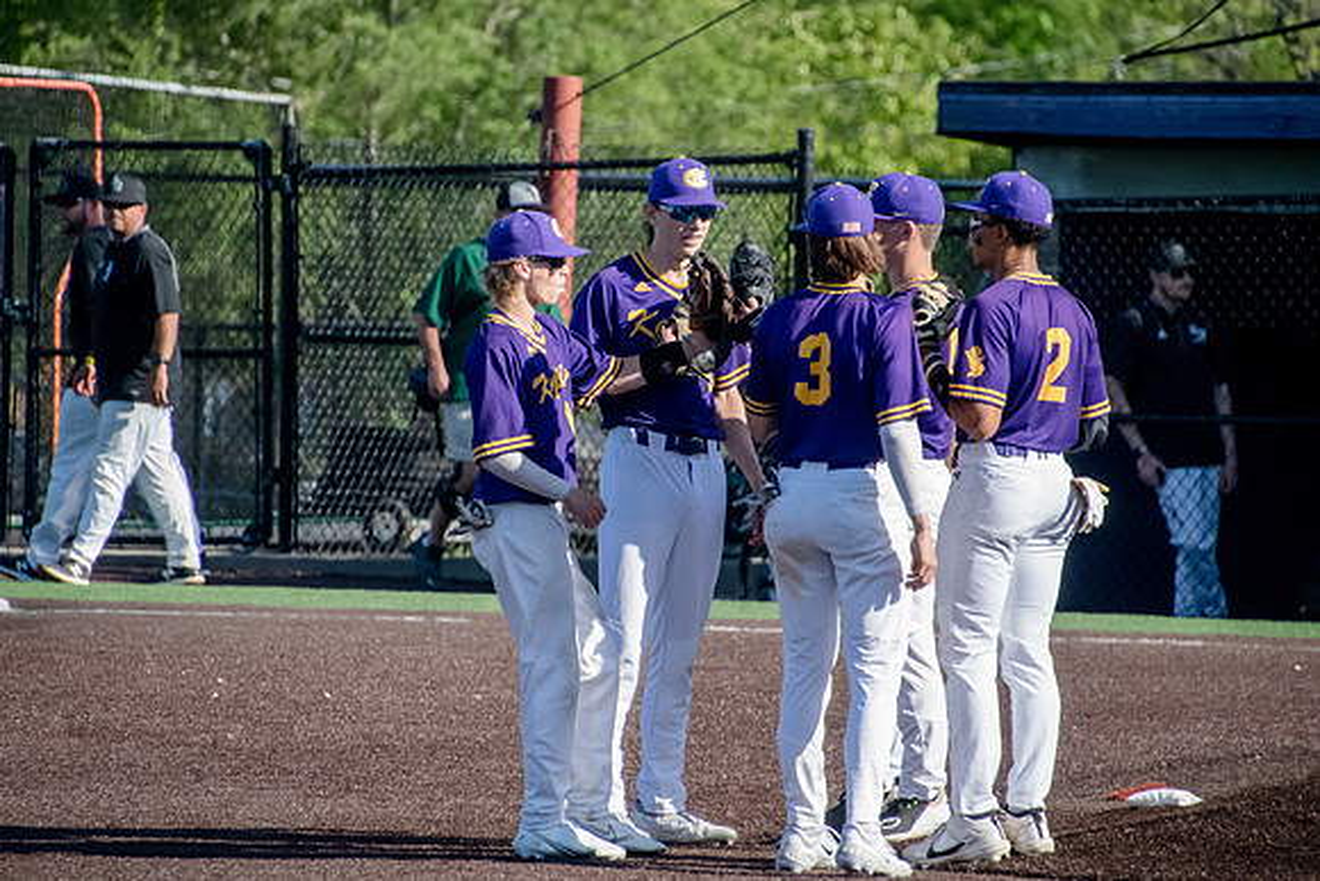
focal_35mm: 450
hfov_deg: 4.6
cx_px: 660
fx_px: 16503
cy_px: 440
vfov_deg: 3.1
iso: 2500
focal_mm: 300
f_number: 6.3
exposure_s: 1/4000
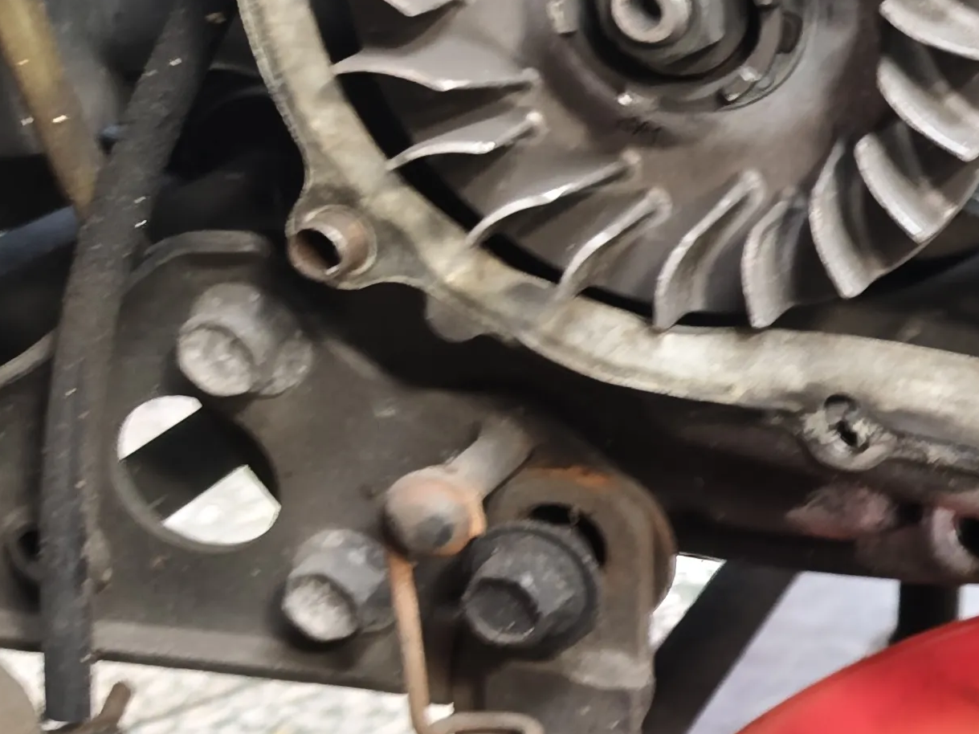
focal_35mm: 77
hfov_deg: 20.7
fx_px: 2177
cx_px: 1556
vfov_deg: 19.1
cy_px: 466
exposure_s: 1/30
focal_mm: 6.07
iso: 1000
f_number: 1.7
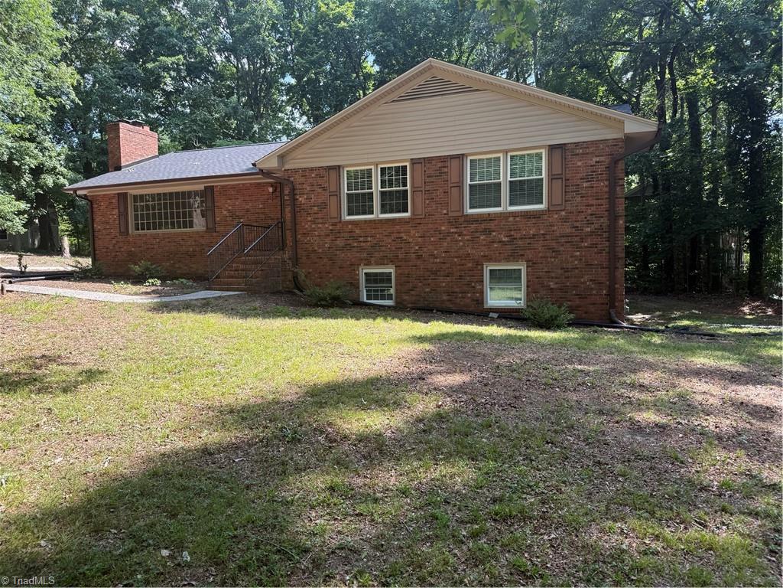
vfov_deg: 56.8
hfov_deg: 71.6
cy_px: 294
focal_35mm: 24
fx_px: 543
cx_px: 392
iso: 80
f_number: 1.78
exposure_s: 1/567
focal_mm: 6.76
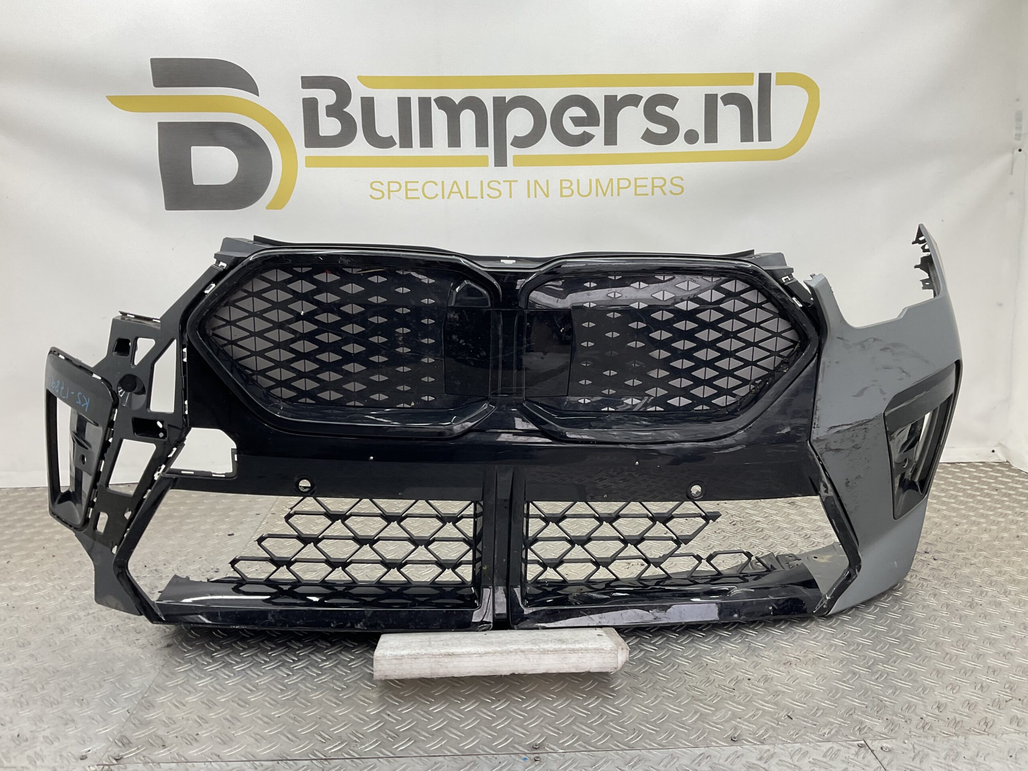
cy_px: 386
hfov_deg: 61.7
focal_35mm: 29
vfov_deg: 48.2
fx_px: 861
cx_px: 514
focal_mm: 3
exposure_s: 1/120
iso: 32
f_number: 1.8
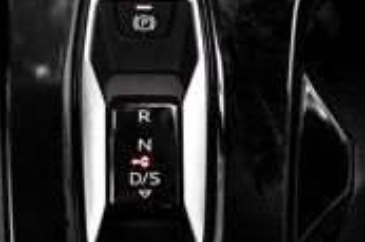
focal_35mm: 105
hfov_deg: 19.2
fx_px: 1064
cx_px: 313
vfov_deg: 13.0
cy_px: 149
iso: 640
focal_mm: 24
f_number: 4
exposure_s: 1/250
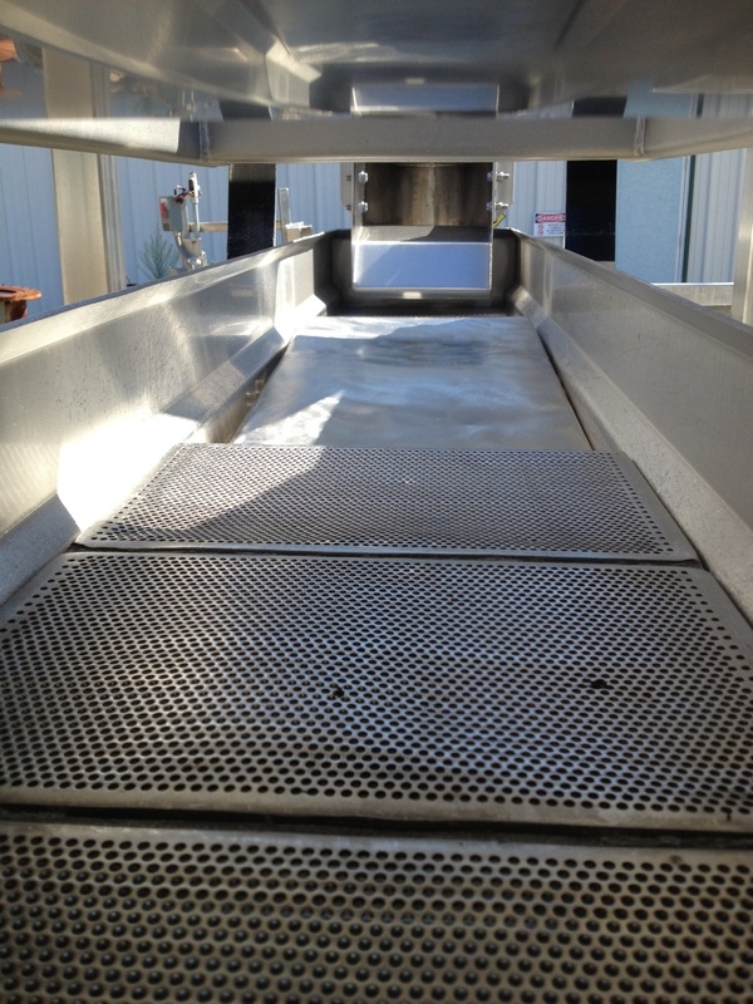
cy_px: 502
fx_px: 1015
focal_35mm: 35
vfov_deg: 52.6
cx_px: 376
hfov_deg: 40.7
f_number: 2.4
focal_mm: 4.28
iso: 50
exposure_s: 1/511
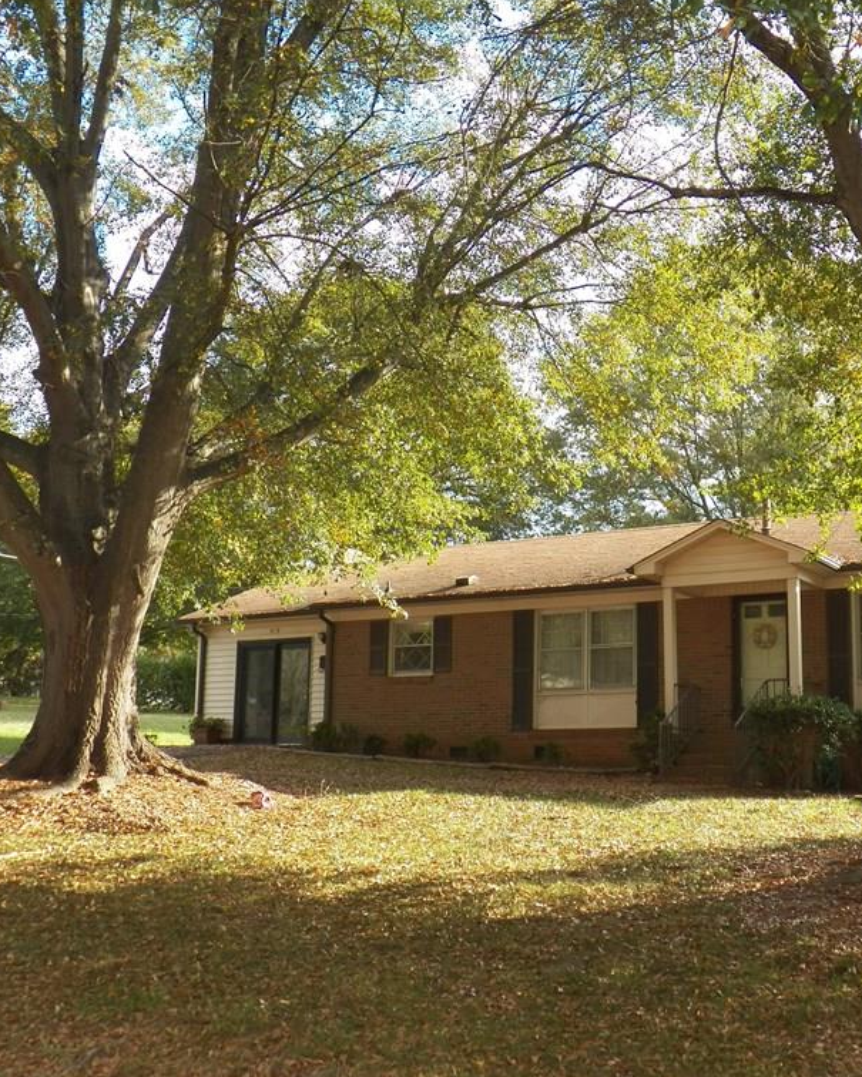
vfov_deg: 44.8
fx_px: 1307
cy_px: 541
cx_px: 610
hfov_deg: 35.9
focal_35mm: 41
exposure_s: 1/200
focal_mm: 5.5
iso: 125
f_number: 4
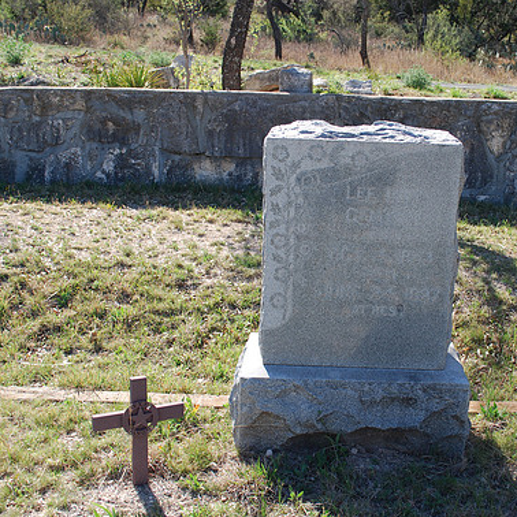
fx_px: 794
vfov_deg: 36.1
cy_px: 261
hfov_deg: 35.7
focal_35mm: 47
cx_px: 339
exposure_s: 1/160
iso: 100
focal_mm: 24
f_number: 6.3
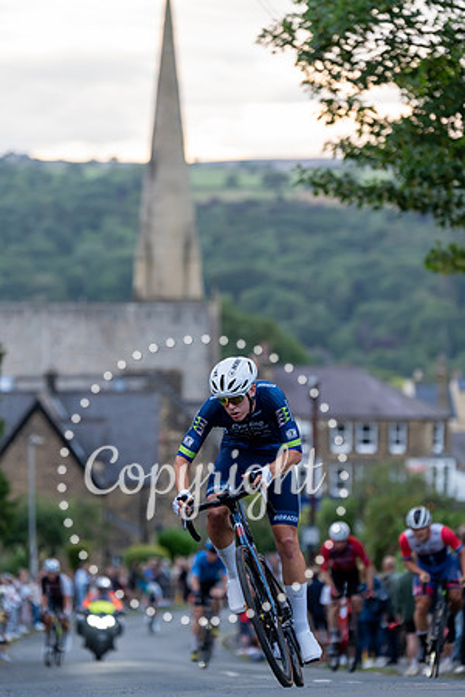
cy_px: 348
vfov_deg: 13.4
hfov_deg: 9.0
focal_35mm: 153
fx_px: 2964
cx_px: 232
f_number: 3.2
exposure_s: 1/640
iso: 1600
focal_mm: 153
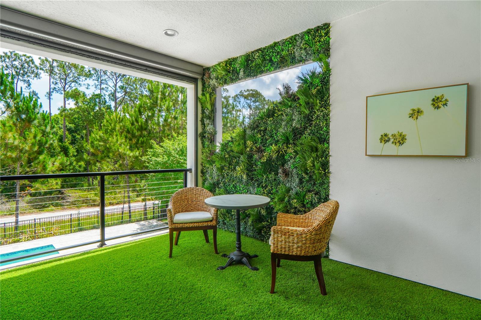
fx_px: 240
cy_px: 160
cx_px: 240
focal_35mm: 18
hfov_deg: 90.0
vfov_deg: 67.3
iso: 100
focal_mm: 12
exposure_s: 1/125
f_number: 4
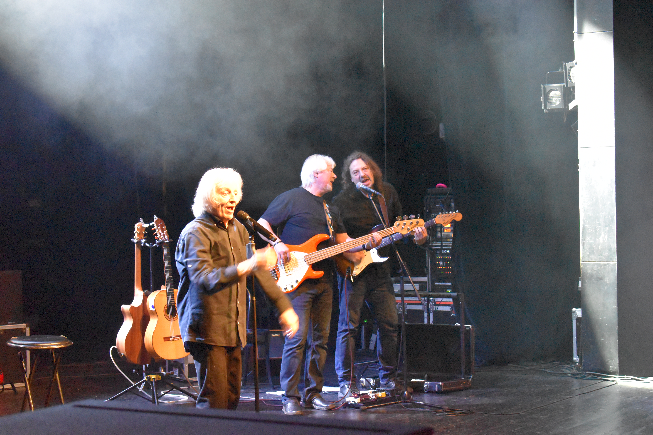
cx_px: 326
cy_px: 218
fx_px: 1415
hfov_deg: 26.0
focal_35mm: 78
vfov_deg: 17.5
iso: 11400
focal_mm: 52
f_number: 5.6
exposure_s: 1/60
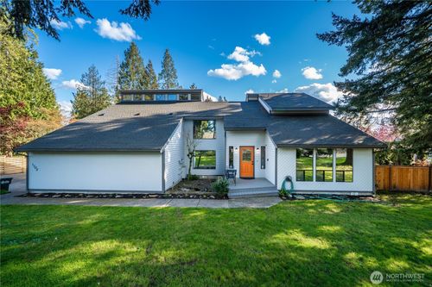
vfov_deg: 81.2
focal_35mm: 14
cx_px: 216
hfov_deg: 104.3
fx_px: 168
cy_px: 144
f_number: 7.1
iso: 100
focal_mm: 14
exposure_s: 1/60
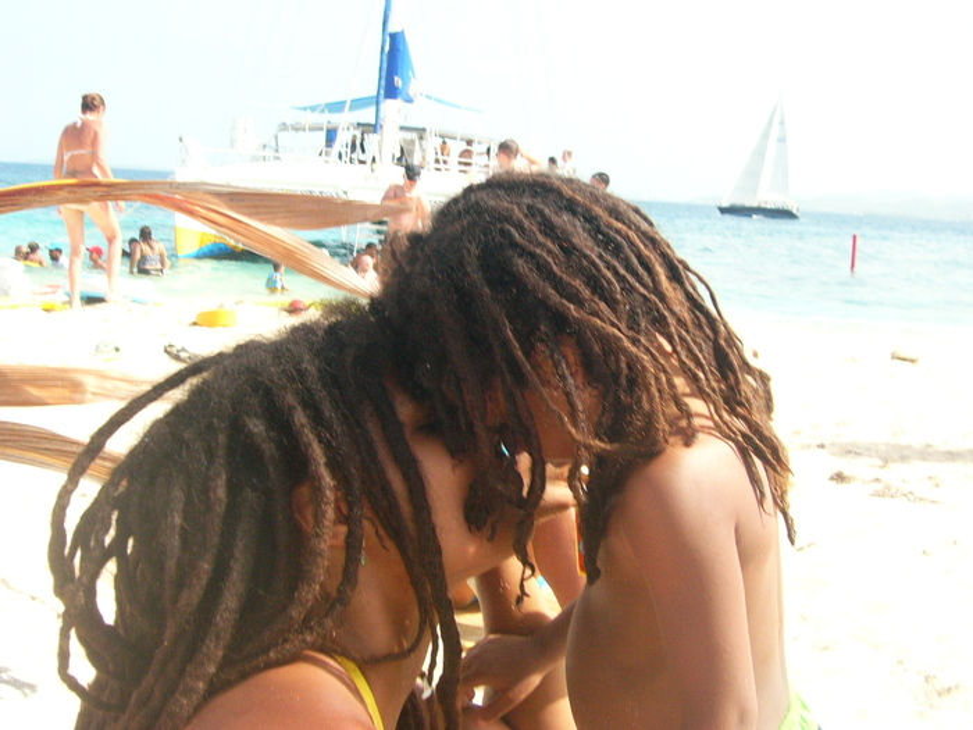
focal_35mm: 53
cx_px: 486
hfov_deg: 36.2
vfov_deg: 27.5
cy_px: 365
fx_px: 1490
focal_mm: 8.8
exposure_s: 1/60
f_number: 9.7
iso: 100
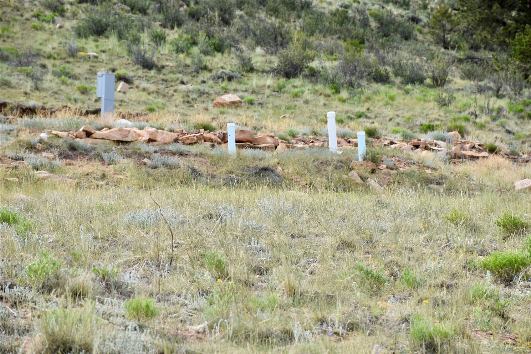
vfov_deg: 7.9
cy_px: 177
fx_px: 2566
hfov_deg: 11.8
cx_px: 266
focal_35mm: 174
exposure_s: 1/320
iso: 200
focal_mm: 116
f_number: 9
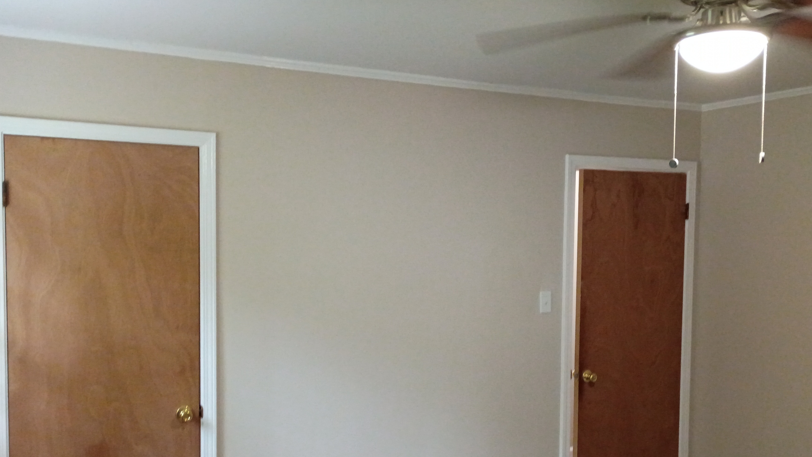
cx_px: 438
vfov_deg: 31.9
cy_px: 281
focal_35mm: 37
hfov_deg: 53.9
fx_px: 797
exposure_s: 1/30
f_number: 1.8
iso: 1368
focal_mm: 4.27
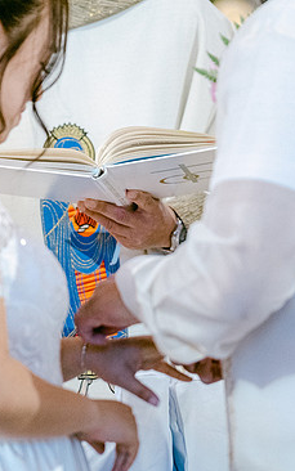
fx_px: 4357
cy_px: 239
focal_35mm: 339
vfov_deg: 6.2
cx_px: 138
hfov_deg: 3.9
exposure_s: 1/125
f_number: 2.8
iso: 2500
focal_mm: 140
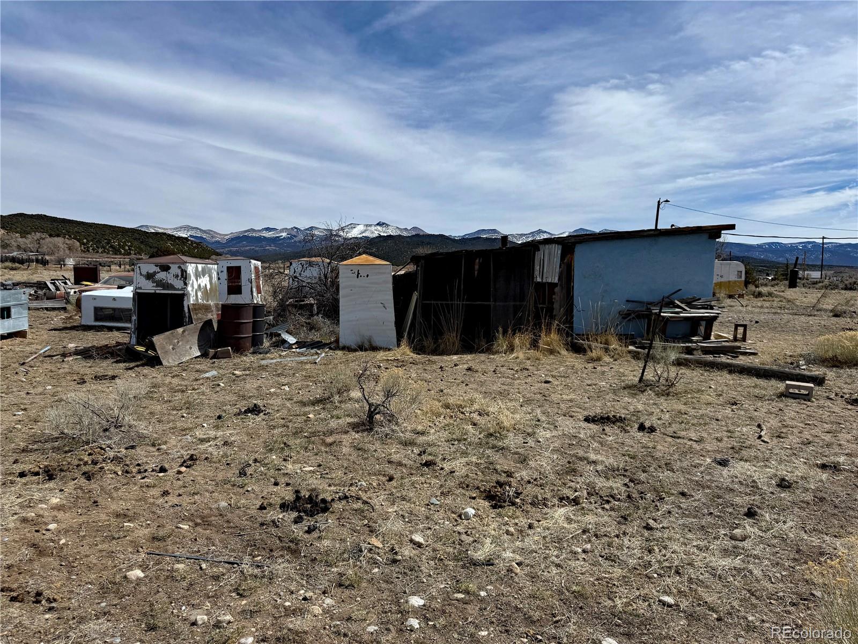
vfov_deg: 56.8
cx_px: 429
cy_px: 322
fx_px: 595
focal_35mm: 24
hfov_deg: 71.6
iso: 80
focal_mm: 6.76
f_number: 1.78
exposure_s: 1/8130
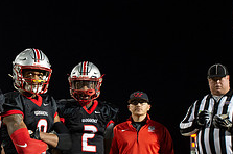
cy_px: 116
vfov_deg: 17.3
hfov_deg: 24.9
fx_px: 504
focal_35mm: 78
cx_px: 7
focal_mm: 30
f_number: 5
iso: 6400
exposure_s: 1/250
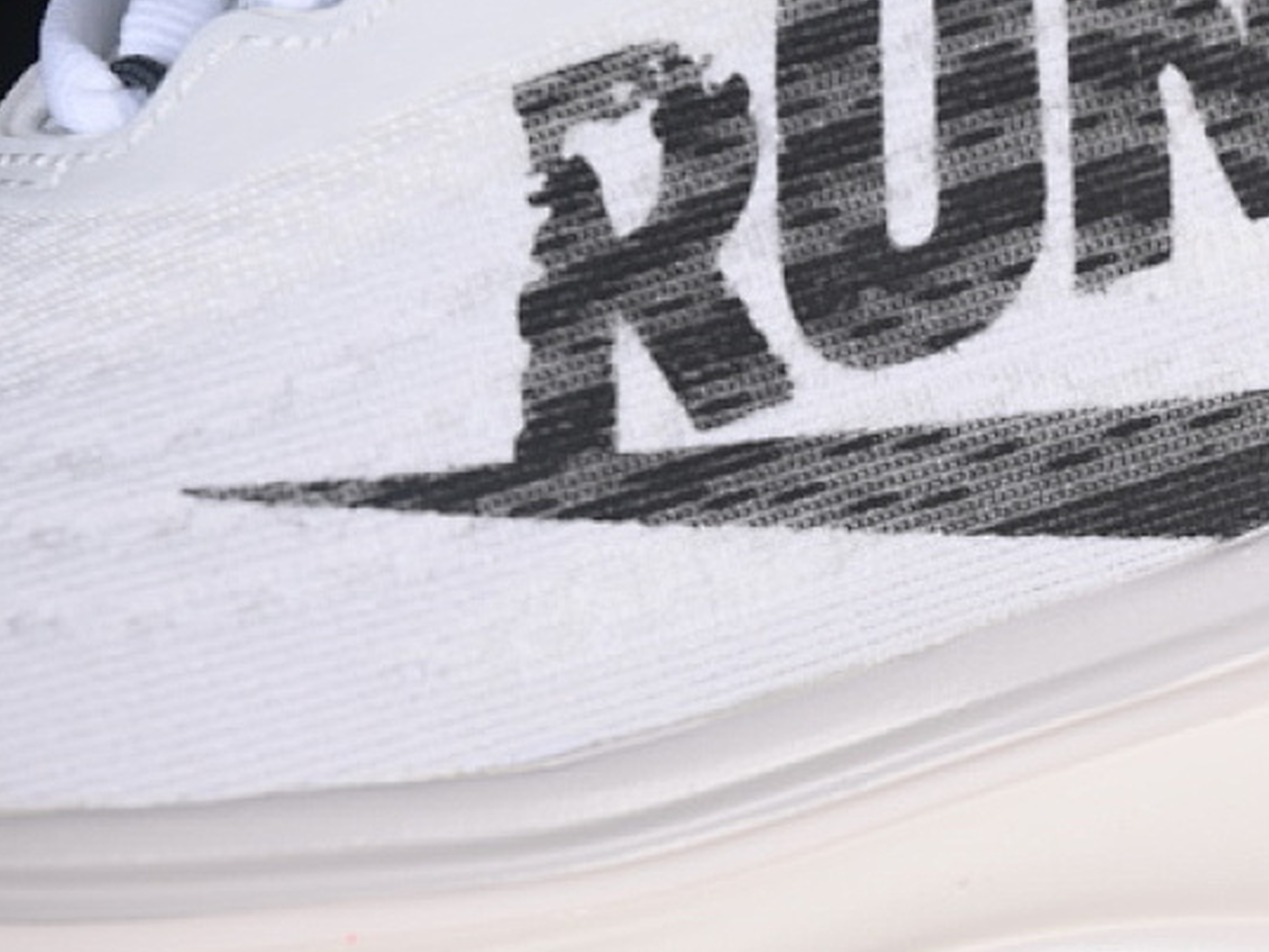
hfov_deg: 13.5
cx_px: 1122
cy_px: 532
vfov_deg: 10.2
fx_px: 5317
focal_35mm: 145
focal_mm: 50
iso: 160
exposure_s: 1/80
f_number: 7.1
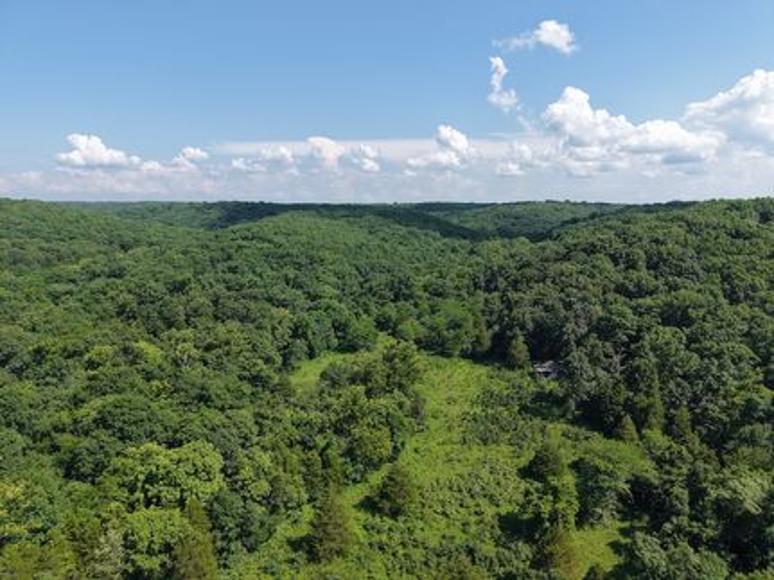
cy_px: 290
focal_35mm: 24
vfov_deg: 56.8
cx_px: 387
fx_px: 536
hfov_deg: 71.6
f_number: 1.8
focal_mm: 8.67
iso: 170
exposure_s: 1/3000
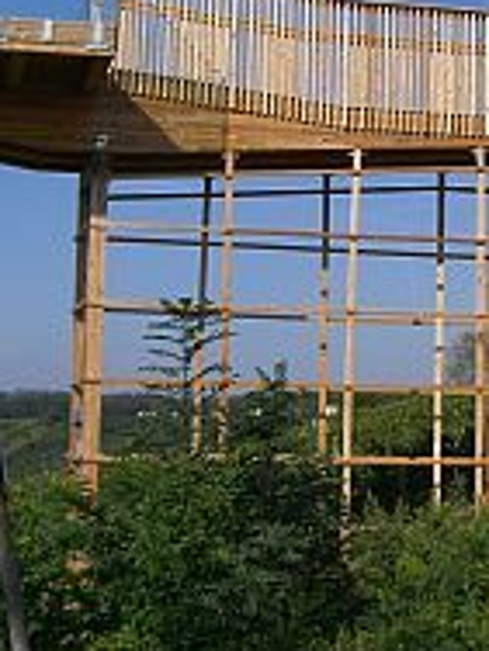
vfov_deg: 21.3
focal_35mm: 91
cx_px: 440
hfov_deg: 16.0
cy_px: 149
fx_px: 1714
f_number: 4.3
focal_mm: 6.2
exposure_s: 1/800
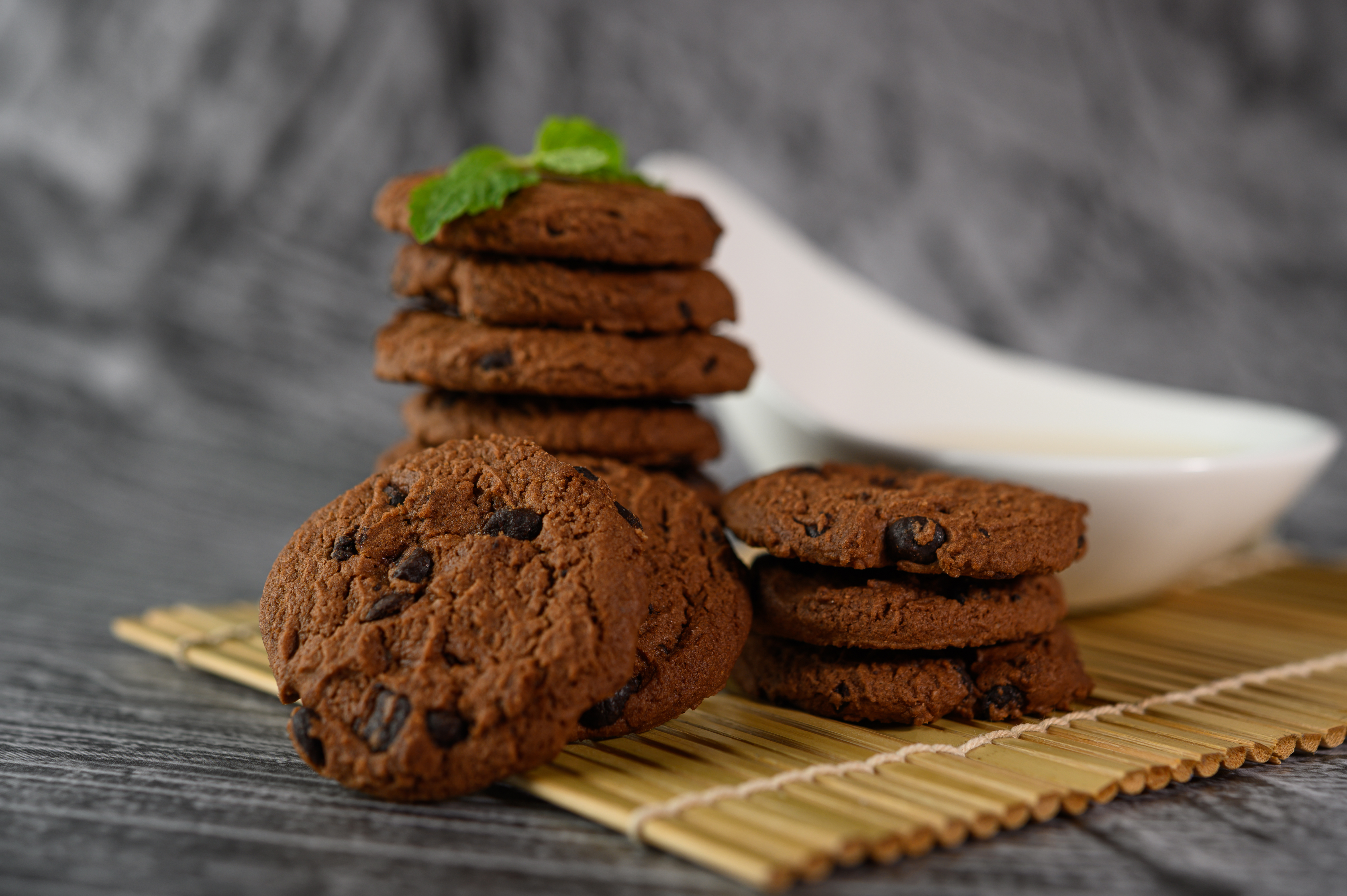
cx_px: 674
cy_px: 448
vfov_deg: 22.6
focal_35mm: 60
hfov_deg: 33.4
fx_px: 2243
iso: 100
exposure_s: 1/160
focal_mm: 60
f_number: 5
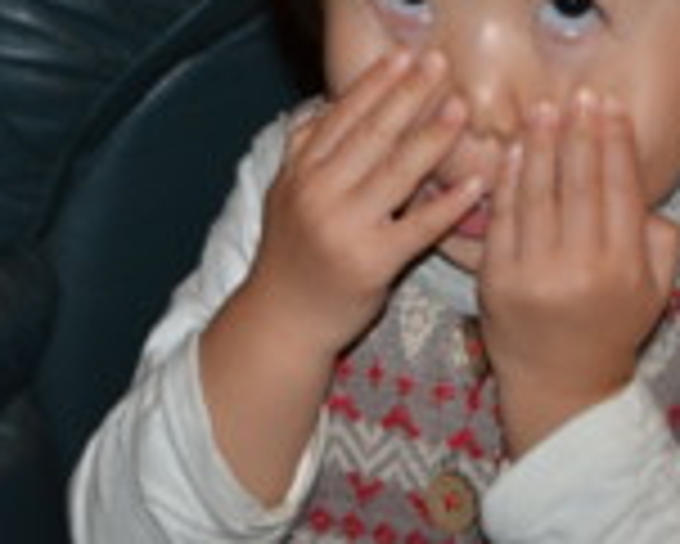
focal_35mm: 245
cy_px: 29
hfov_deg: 7.9
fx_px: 4934
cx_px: 167
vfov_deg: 6.3
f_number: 5.3
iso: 800
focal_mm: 66
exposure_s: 1/60
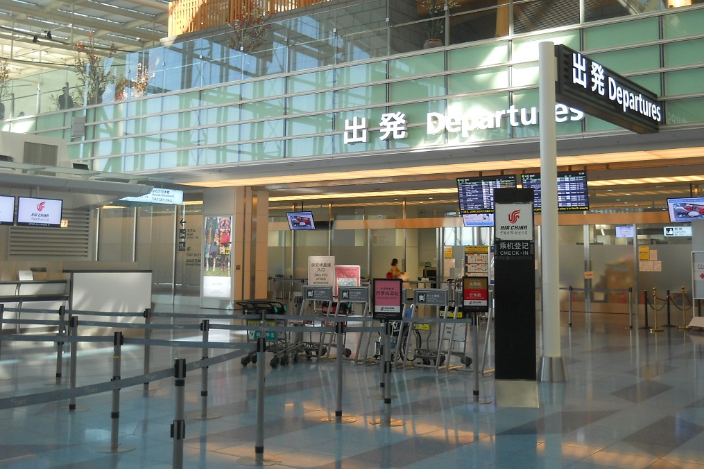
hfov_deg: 45.4
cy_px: 204
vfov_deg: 31.2
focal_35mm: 43
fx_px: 841
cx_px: 353
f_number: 3.1
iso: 80
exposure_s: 1/40
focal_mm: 6.72
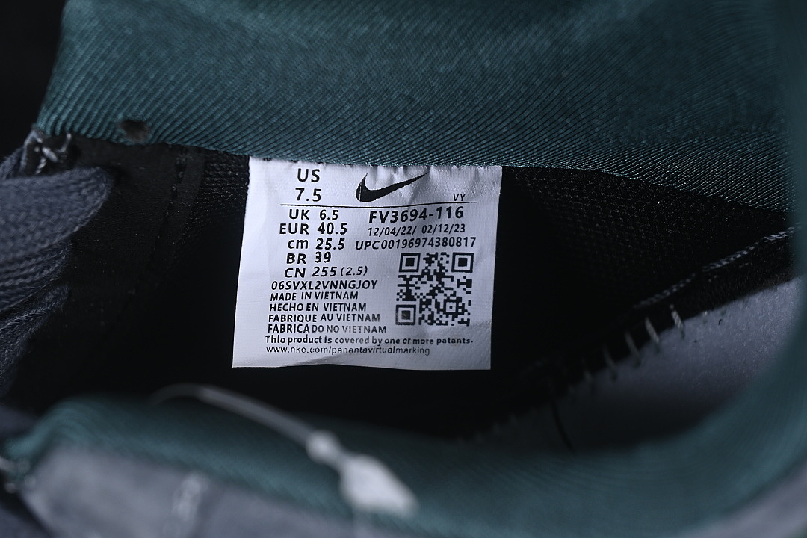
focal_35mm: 75
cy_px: 269
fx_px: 1681
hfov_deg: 27.0
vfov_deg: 18.2
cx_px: 404
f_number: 6.3
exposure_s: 1/60
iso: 160
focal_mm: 50
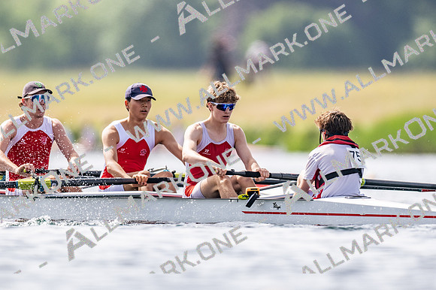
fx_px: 10893
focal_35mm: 900
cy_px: 145
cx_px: 218
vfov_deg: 1.5
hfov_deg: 2.3
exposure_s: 1/2500
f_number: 4
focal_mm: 600
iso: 200
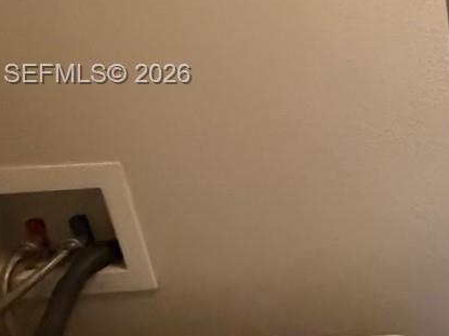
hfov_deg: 24.7
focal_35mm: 54
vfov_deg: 26.6
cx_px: 719
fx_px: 700
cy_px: 76
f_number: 2.2
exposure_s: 1/60
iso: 800
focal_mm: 2.22
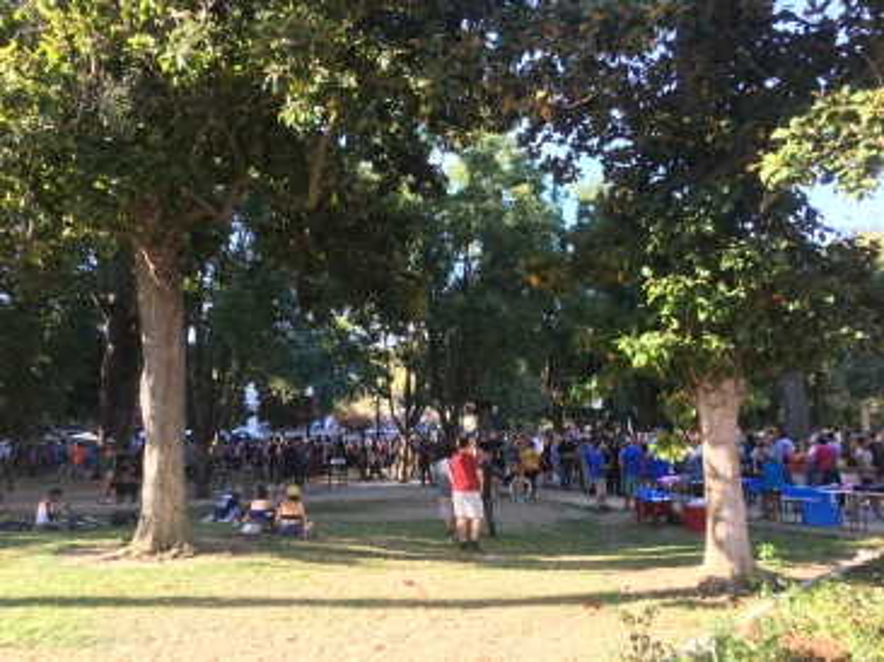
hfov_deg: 61.7
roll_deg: +1.5
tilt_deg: +9.0
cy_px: 331
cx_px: 442
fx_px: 740
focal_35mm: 29
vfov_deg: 48.2
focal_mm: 4.15
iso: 40
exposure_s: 1/120
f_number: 2.2
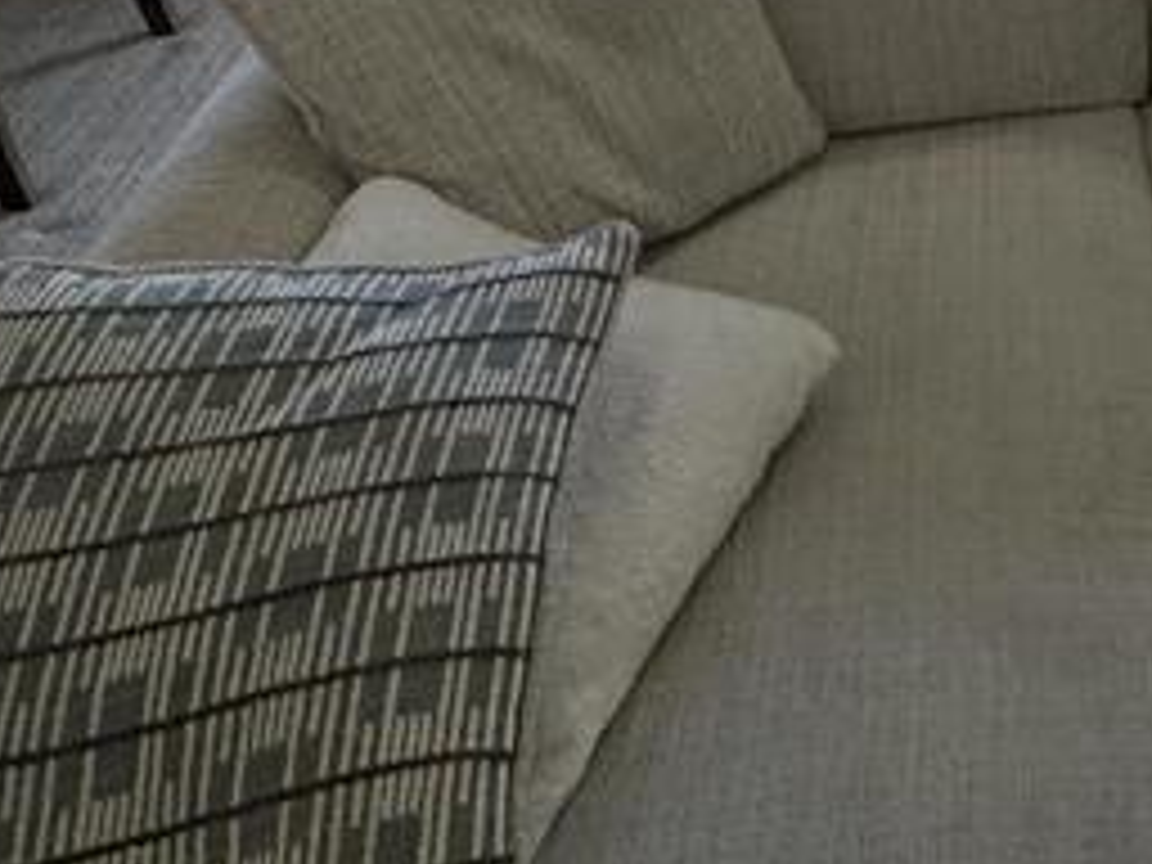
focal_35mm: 56
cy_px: -639
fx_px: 1864
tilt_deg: -7.7
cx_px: 1296
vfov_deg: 20.0
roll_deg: -0.6
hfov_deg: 30.4
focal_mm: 2.22
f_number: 2.2
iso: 40
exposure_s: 1/101
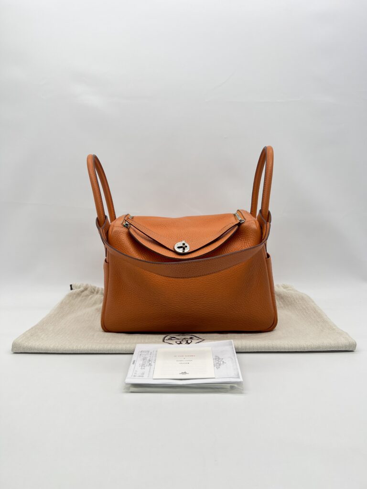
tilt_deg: -8.4
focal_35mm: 26
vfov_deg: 67.3
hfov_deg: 53.1
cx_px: 184
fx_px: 368
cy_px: 244
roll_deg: +0.2
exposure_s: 1/157
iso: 40
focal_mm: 5.7
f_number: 1.5
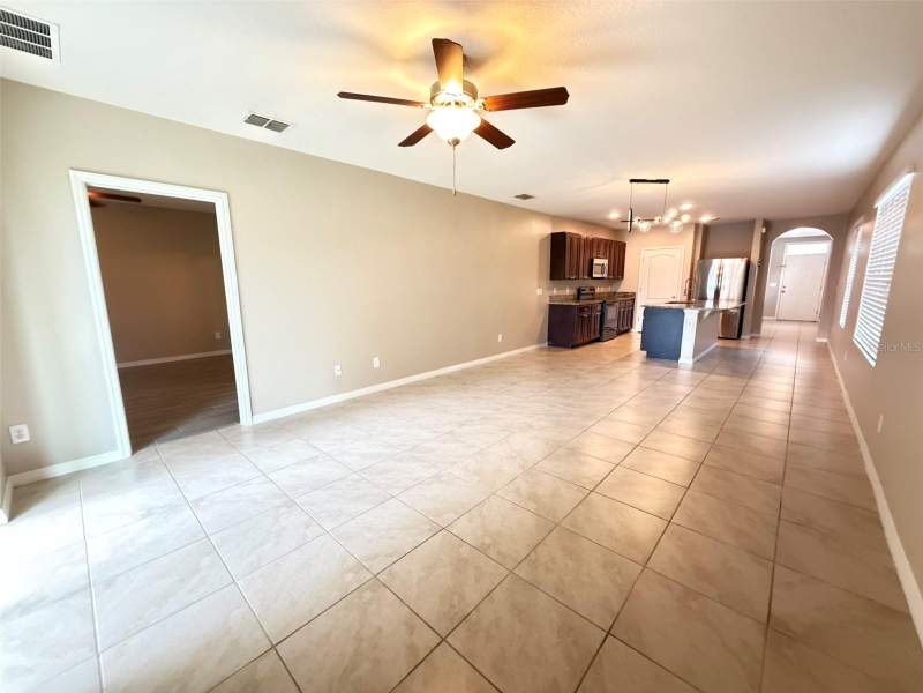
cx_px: 462
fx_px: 373
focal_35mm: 14
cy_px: 346
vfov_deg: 85.7
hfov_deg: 102.1
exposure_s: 1/30
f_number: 2.2
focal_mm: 2.22
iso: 1600
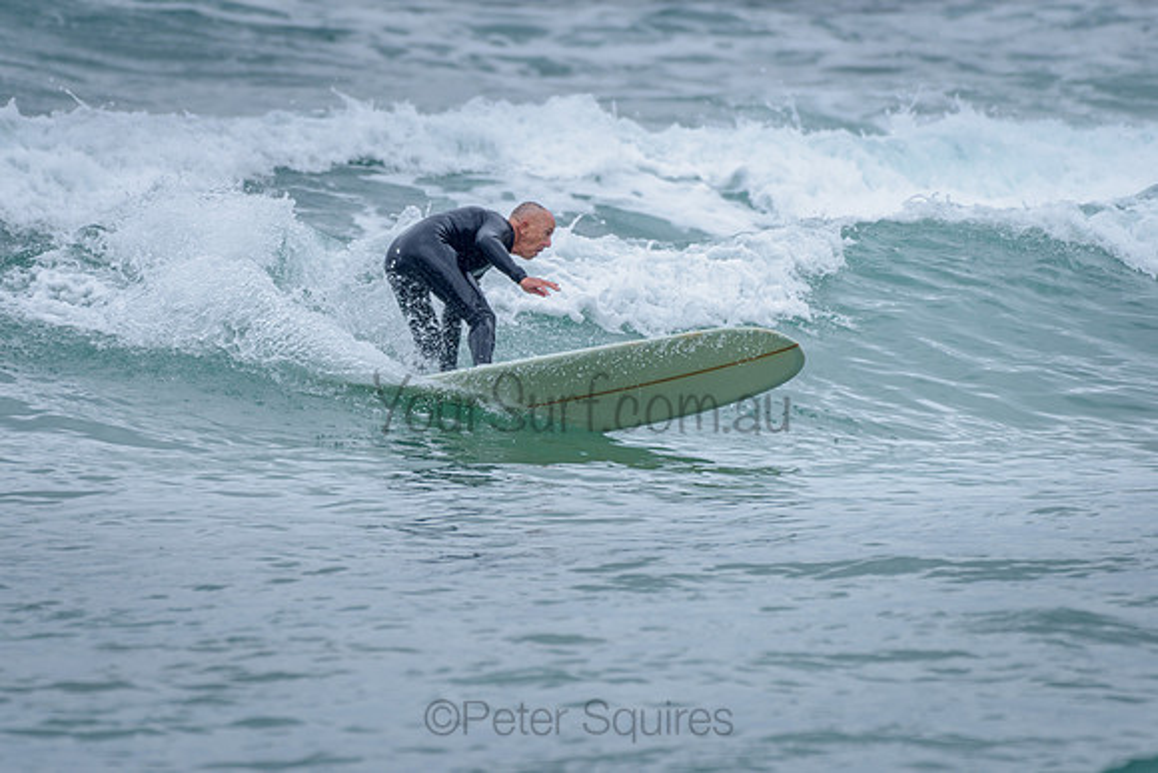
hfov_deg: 3.4
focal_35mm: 613
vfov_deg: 2.2
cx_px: 448
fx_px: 19729
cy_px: 300
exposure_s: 1/800
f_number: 5.6
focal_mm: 500
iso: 320
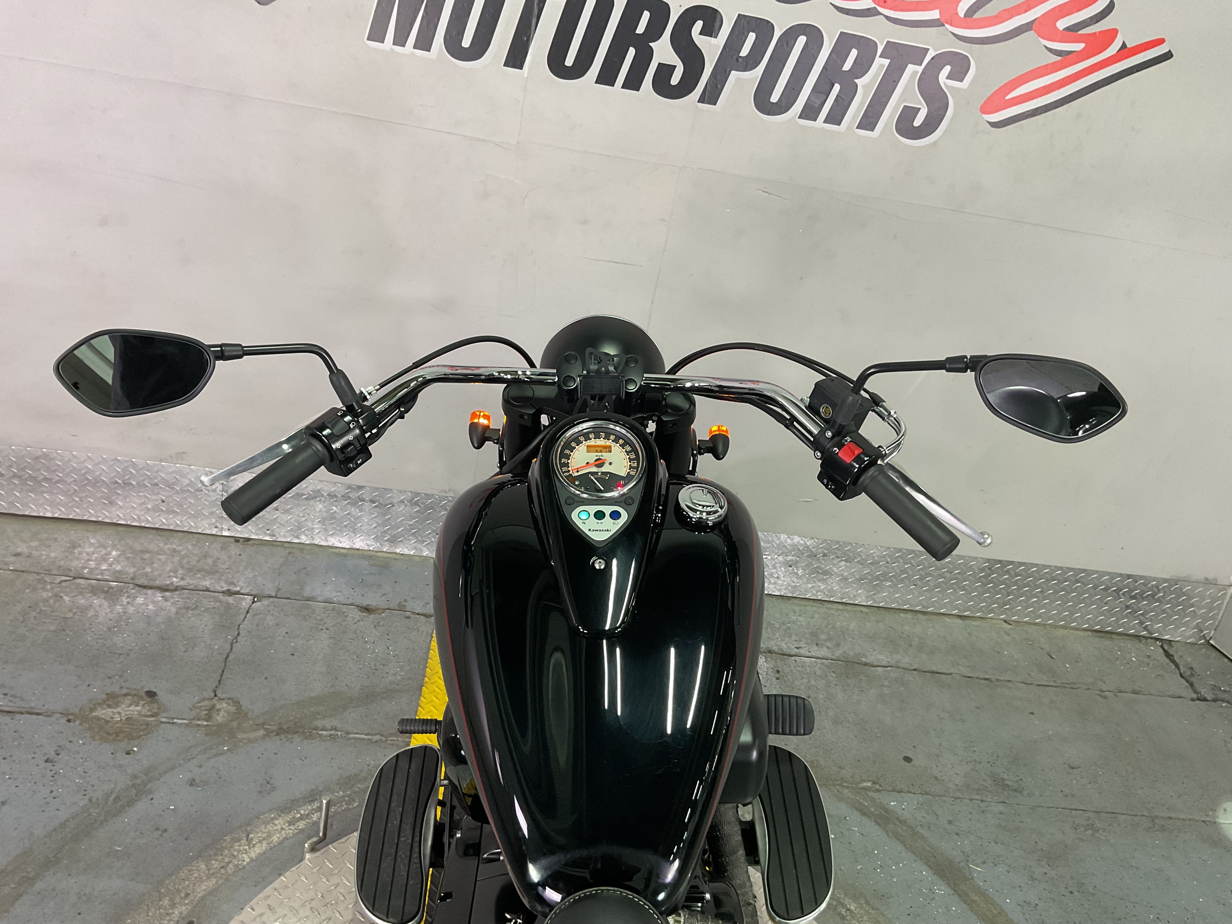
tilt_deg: -27.3
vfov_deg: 48.2
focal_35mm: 29
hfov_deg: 61.7
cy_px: 462
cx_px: 616
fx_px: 1032
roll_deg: -12.0
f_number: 1.8
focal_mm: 3
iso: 100
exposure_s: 1/60
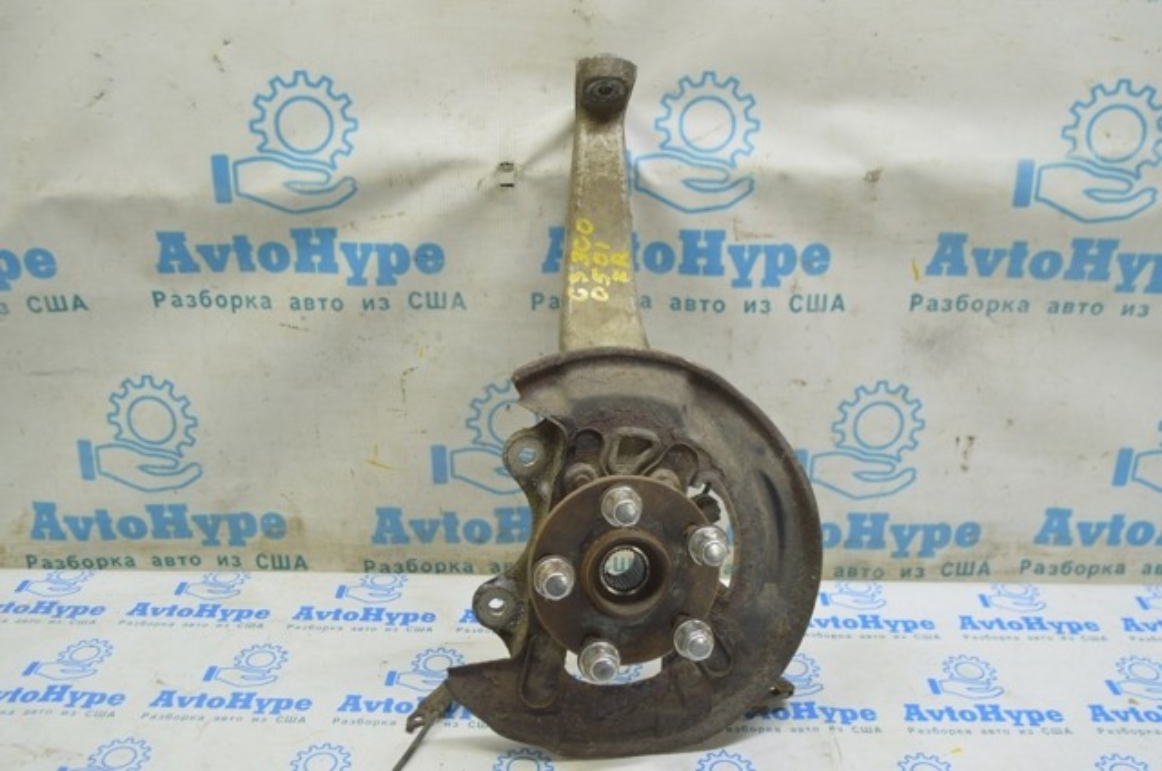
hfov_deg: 55.2
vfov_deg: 38.3
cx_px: 581
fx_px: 1112
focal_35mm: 34
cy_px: 386
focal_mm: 23
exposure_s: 1/20
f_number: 5.6
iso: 400
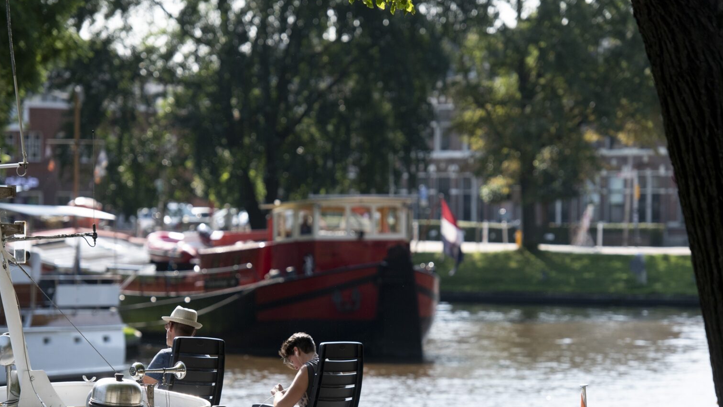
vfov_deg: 6.5
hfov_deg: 11.6
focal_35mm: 186
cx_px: 352
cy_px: 301
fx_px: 3566
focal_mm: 140
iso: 200
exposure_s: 1/2500
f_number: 3.5
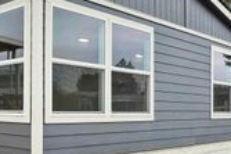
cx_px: 40
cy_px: 95
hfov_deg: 35.5
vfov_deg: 24.9
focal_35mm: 54
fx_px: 346
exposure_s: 1/8000
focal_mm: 18
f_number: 4.5
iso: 1000
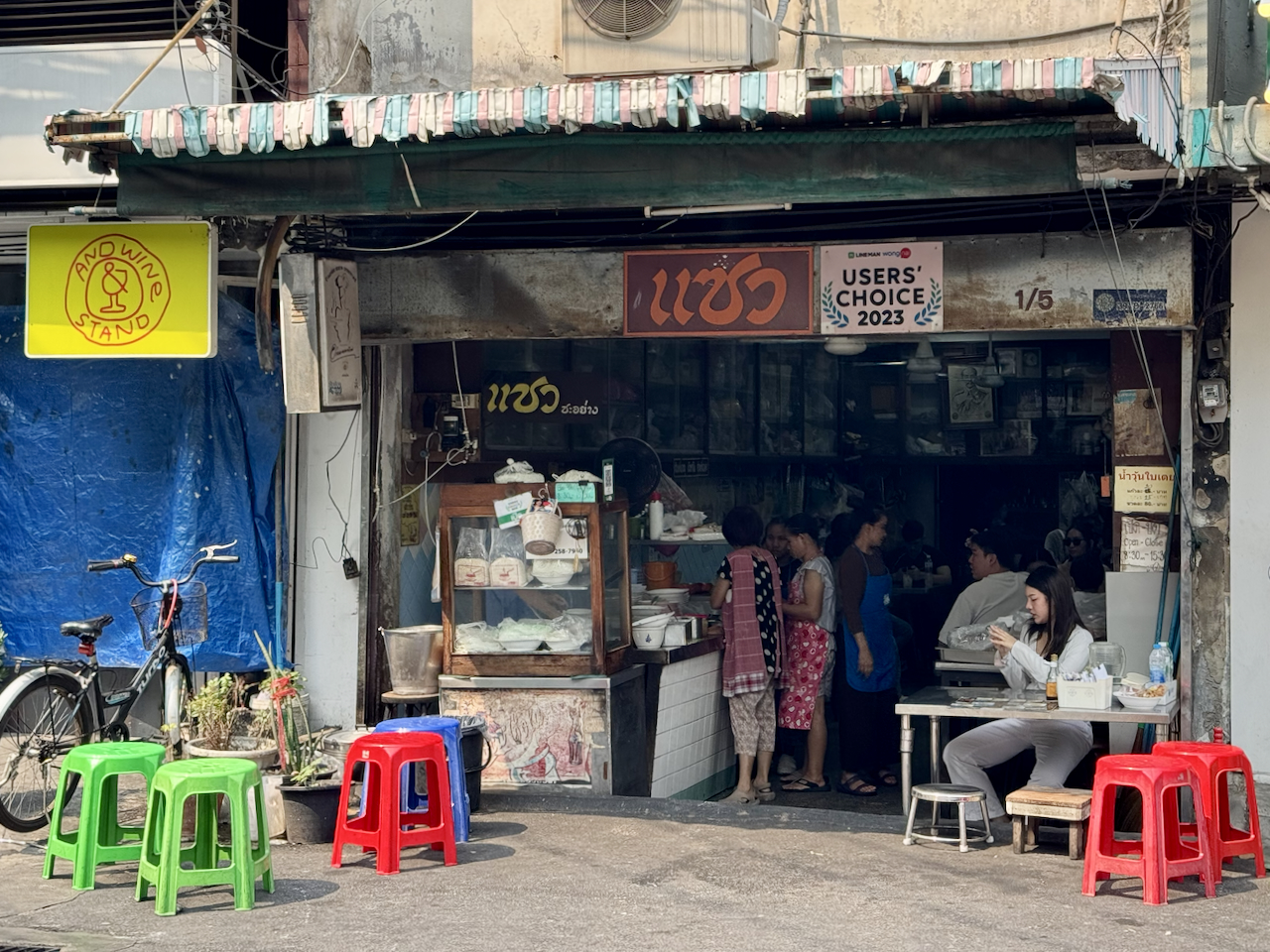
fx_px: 1761
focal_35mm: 48
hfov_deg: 39.7
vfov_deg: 30.3
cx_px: 635
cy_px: 476
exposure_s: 1/731
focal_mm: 6.76
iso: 64
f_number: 1.78
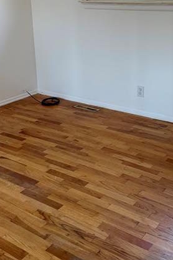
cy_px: 70
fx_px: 332
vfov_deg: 41.7
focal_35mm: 46
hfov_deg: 29.1
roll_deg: +0.8
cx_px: 115
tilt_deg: -15.1
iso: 200
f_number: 1.78
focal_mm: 6.76
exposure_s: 1/78
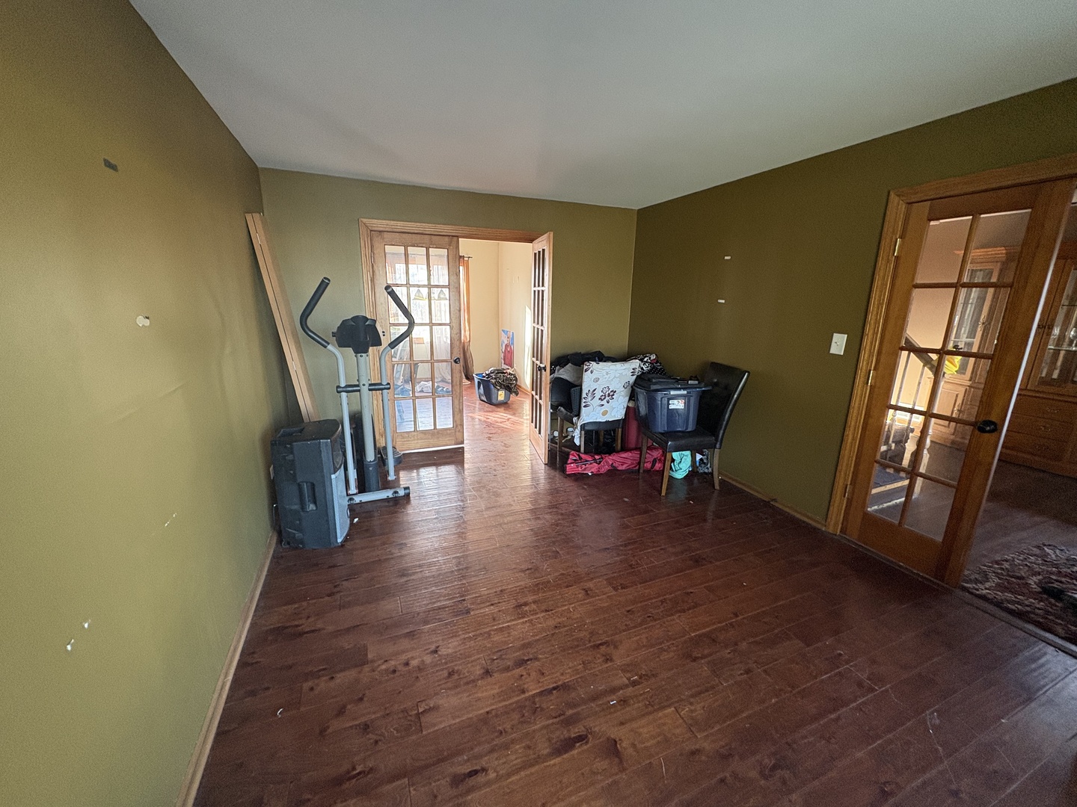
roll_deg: +0.0
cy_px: 404
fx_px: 436
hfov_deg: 102.1
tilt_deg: -12.8
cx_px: 538
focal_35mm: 14
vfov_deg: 85.7
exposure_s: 1/65
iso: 200
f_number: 2.2
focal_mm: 2.22
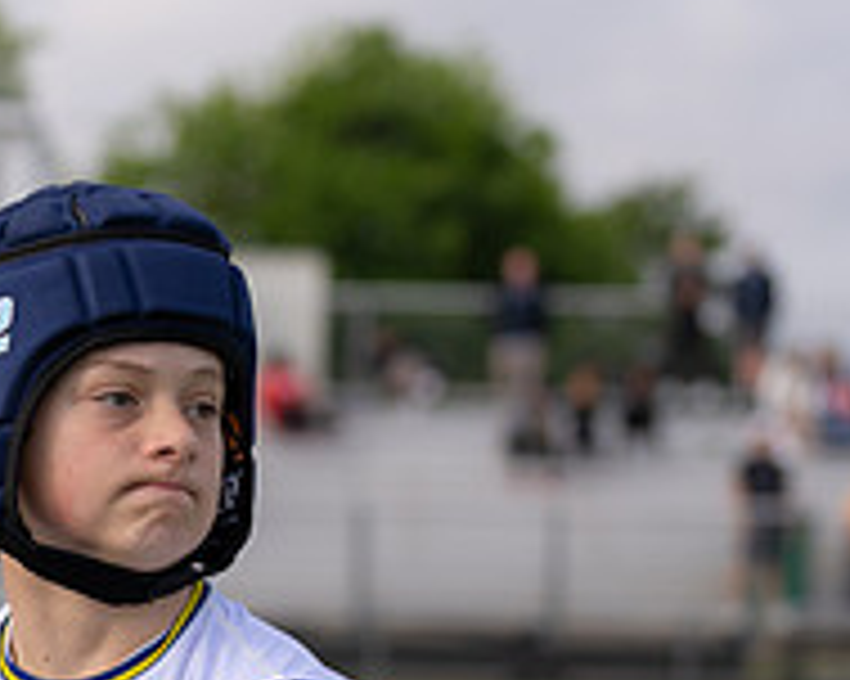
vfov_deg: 7.6
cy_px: 669
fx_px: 5079
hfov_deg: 9.5
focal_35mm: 202
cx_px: 117
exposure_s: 1/2000
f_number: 2.8
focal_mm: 70
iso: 100
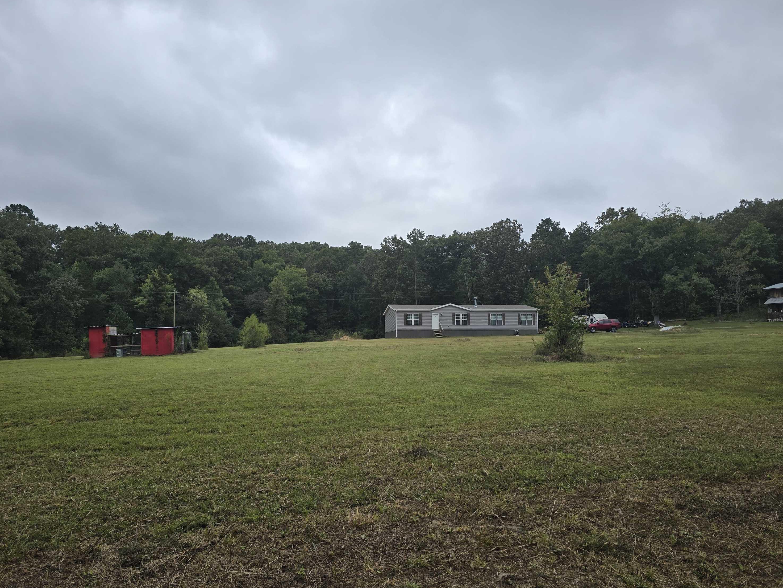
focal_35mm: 24
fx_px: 543
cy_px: 304
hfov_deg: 71.6
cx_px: 387
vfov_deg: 56.8
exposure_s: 1/547
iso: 12
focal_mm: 6.3
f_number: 1.7
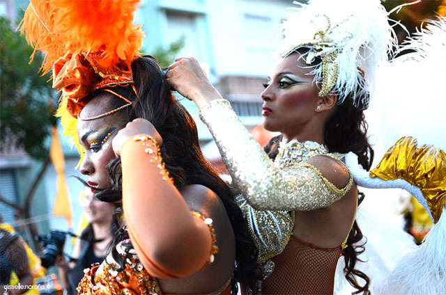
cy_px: 148
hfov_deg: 37.9
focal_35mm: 52
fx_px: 649
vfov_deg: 25.6
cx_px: 223
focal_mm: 35
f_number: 1.8
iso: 640
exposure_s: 1/40
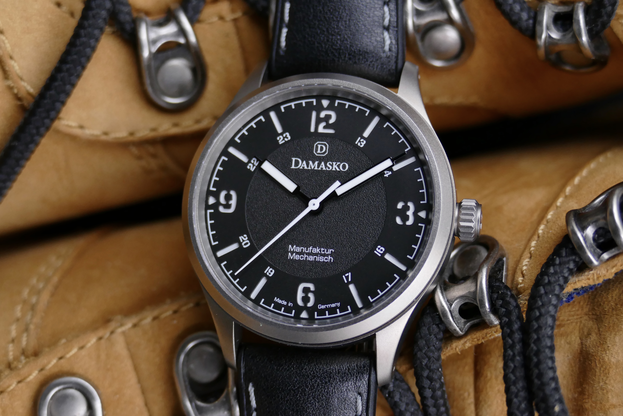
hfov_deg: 29.2
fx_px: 1194
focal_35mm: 69
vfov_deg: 19.7
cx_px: 312
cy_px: 208
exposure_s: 1/80
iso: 640
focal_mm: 25.32
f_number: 3.6
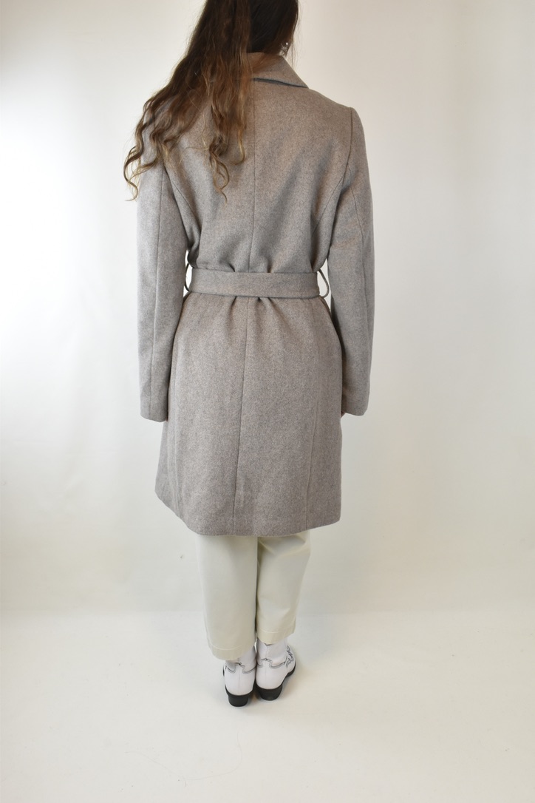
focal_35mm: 30
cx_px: 268
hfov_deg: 43.6
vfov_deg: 61.9
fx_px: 669
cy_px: 402
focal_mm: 20
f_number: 13
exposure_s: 1/30
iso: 1000
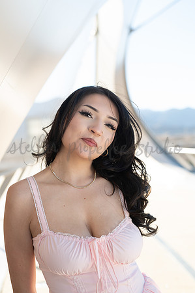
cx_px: 98
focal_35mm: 50
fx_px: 407
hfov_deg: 26.9
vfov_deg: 39.6
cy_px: 146
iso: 125
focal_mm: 50
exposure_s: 1/400
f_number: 3.2
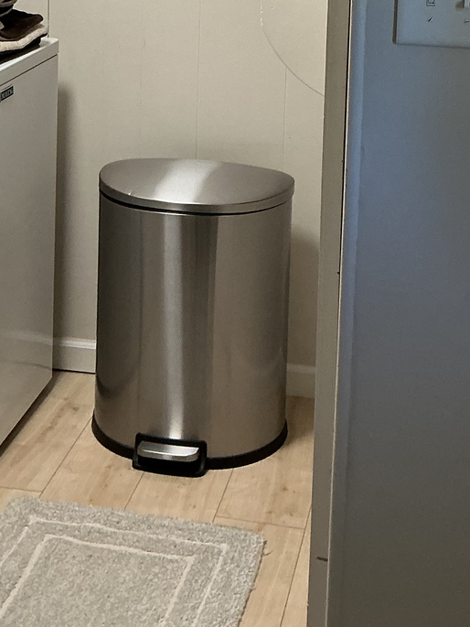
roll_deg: -2.2
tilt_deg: -8.0
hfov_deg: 22.6
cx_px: 242
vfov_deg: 27.7
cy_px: -27
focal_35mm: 65
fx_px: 1176
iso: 80
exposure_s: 1/60
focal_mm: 3
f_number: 1.8
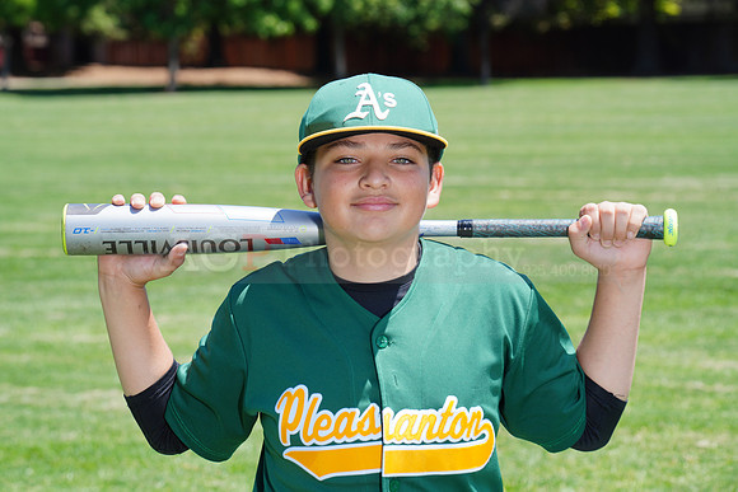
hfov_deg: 12.9
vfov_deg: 8.6
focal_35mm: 159
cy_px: 246
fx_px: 3260
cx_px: 369
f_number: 10
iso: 200
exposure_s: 1/200
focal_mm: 159
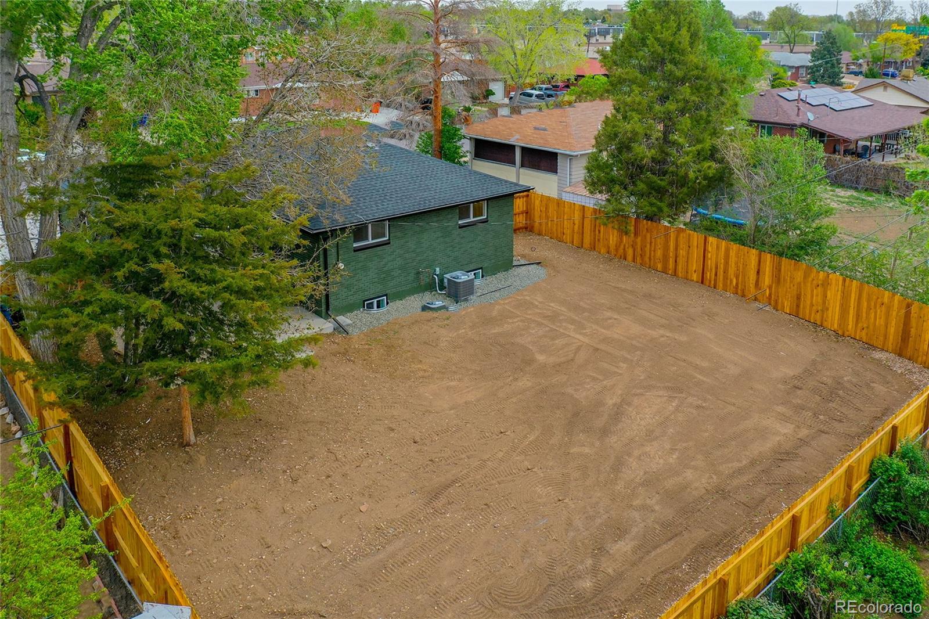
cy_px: 310
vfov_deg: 46.4
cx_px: 464
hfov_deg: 65.5
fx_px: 722
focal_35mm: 28
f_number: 4.5
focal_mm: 10.26
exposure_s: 1/200
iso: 100
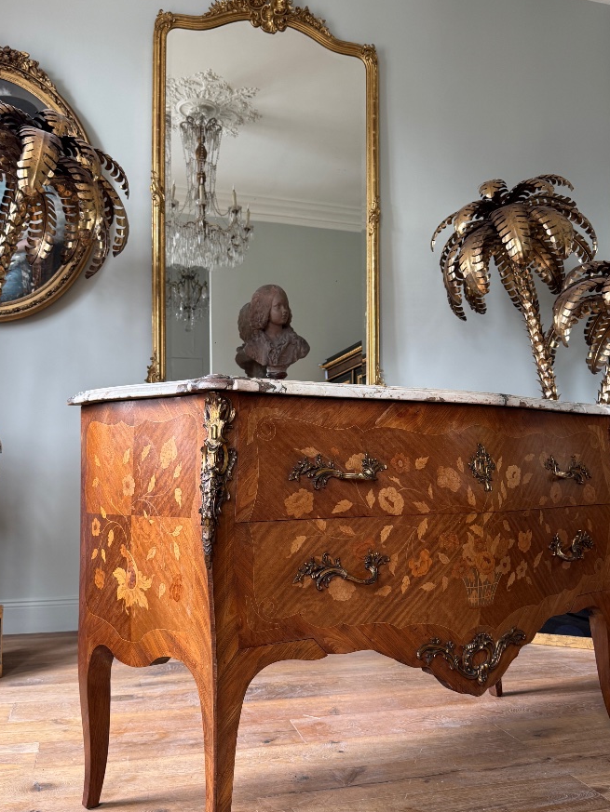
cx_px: 319
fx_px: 775
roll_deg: -0.8
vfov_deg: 55.3
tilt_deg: +0.9
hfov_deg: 42.9
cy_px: 444
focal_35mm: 33
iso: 160
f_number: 1.78
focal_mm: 6.76
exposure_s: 1/121
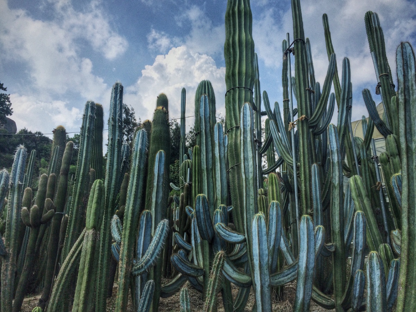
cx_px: 208
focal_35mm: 29
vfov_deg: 48.2
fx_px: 349
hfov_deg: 61.7
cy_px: 156
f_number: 2.2
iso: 32
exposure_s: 1/2740
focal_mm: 4.15
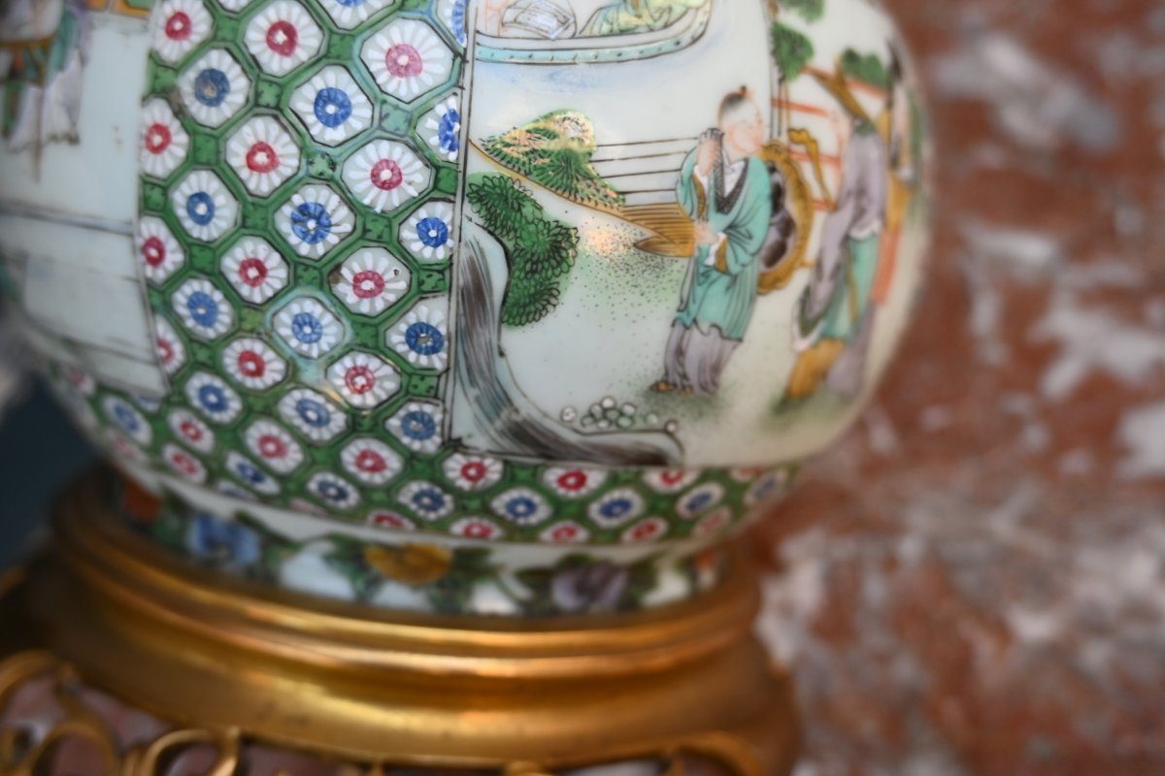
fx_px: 1189
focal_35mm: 37
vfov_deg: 36.2
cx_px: 582
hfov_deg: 52.2
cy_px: 388
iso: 320
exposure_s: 1/250
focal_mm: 24.5
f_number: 4
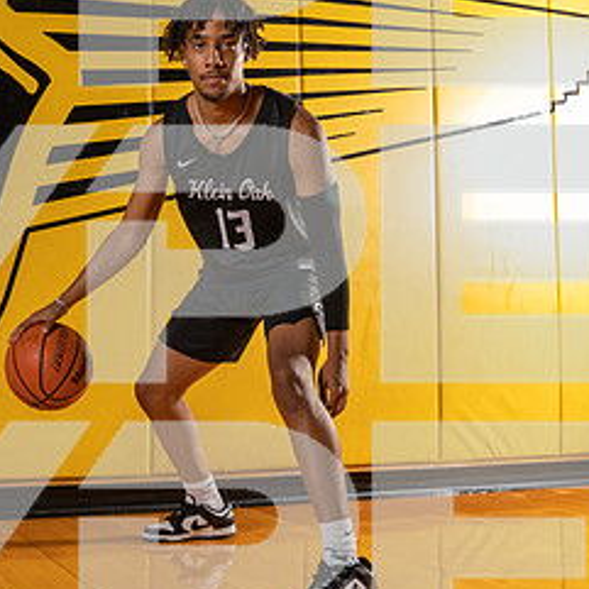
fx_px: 943
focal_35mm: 49
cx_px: 39
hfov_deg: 32.6
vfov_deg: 34.6
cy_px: 255
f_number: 8
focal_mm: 24
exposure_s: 1/200
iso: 800
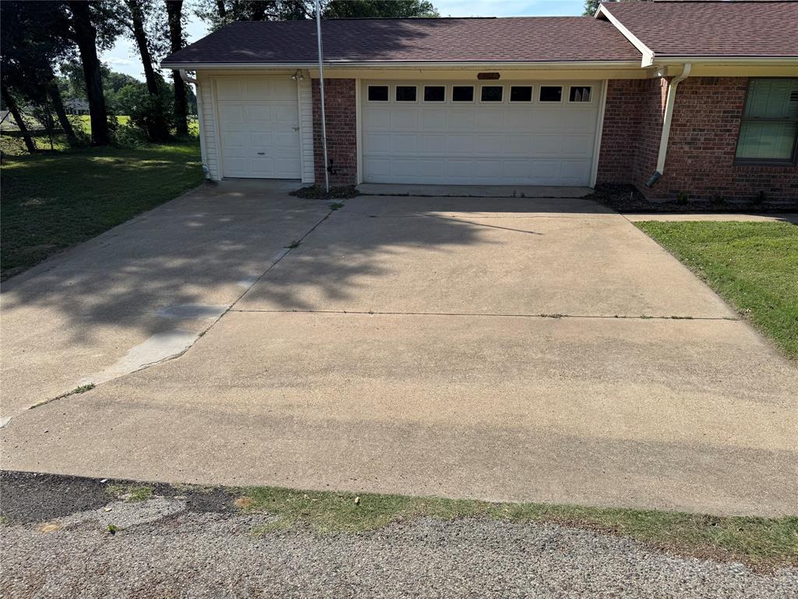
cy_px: 300
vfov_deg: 56.8
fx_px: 553
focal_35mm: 24
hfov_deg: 71.6
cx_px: 399
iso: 80
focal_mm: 6.76
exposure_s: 1/4310
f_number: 1.78
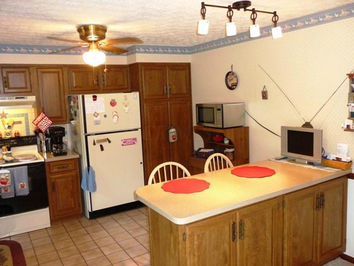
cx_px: 177
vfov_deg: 46.8
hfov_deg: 60.0
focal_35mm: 30
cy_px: 133
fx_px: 307
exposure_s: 1/30
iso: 400
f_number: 3.4
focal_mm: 5
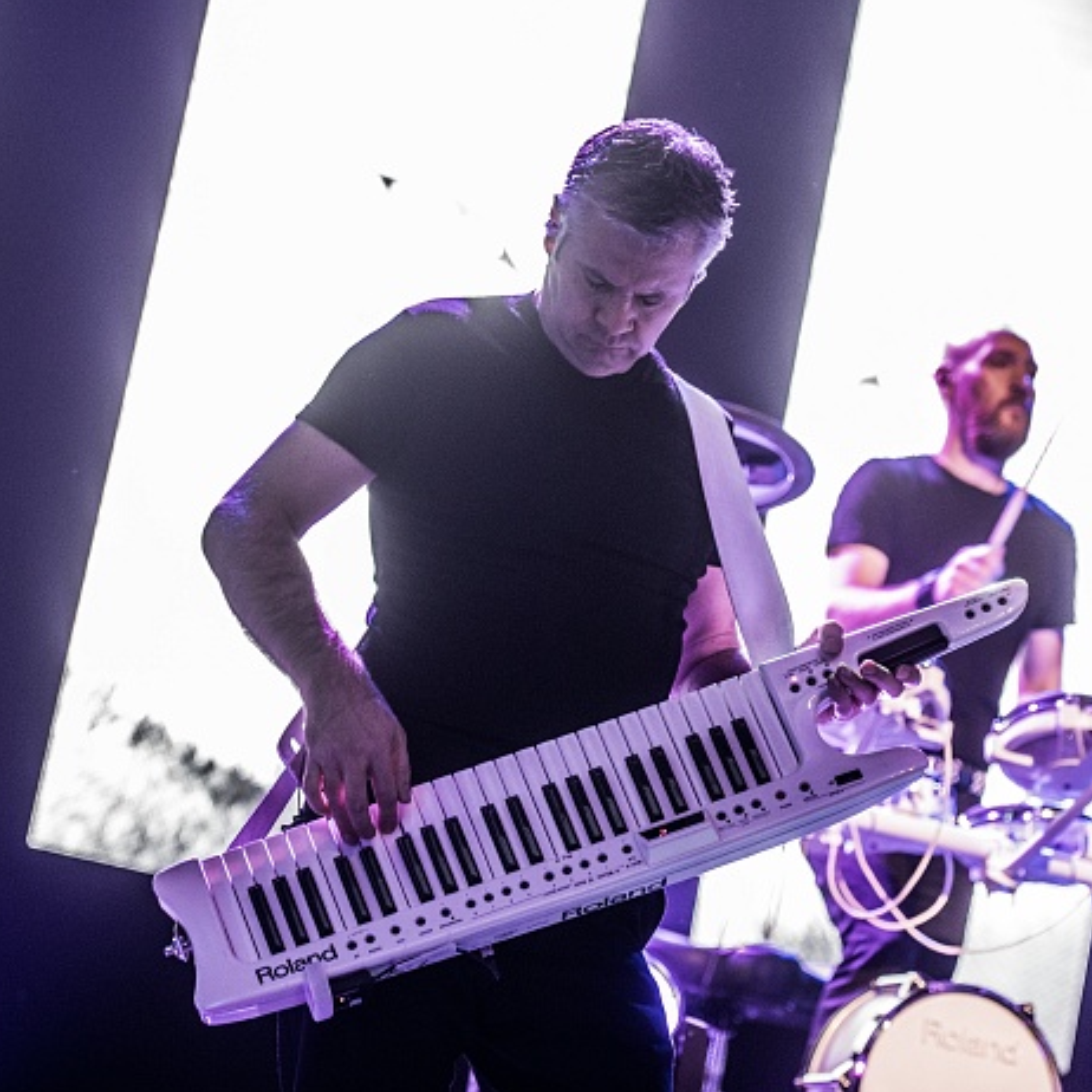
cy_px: 540
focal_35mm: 122
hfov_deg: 14.3
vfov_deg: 14.3
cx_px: 740
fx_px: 4354
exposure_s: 1/100
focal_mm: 92
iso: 2500
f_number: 2.8
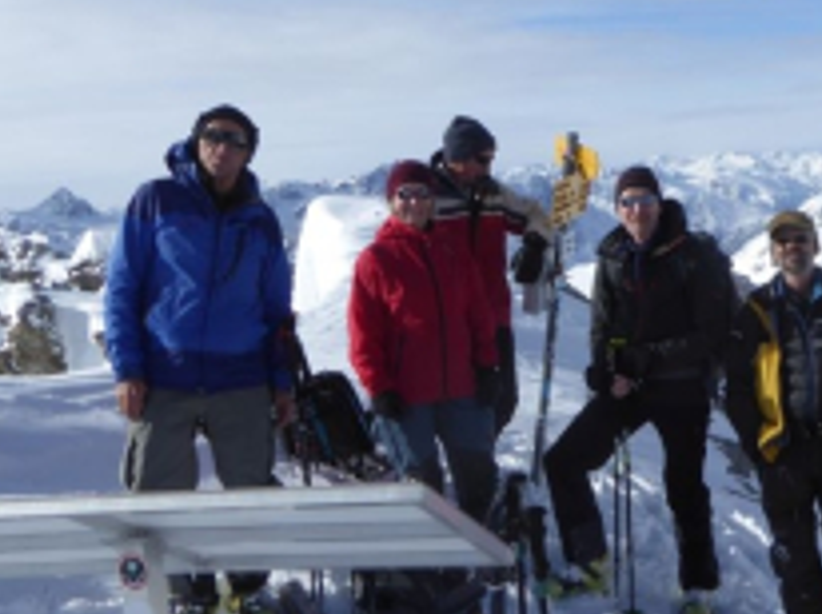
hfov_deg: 35.1
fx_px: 1281
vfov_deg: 26.9
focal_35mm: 54
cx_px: 577
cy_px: 355
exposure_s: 1/1600
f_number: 4
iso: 100
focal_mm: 4.7
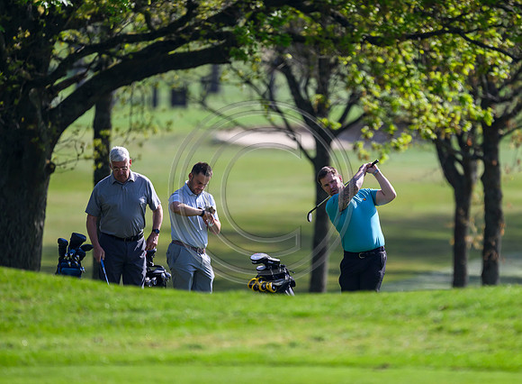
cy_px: 217
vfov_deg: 2.2
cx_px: 326
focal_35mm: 676
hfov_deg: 3.0
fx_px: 10124
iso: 500
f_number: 4
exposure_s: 1/3200
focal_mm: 560
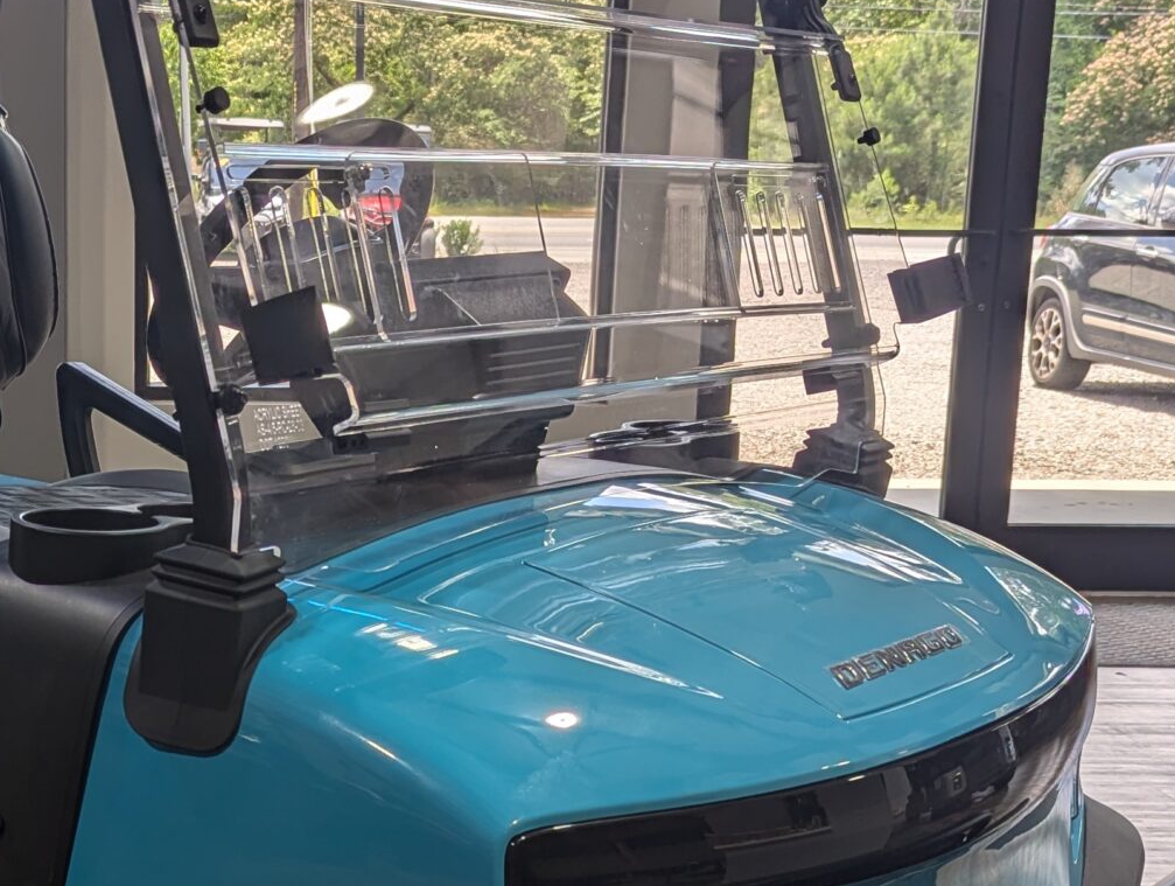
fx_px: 2074
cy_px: 608
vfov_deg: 24.0
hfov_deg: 30.5
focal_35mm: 61
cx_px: 159
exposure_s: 1/297
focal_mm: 6.81
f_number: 1.85
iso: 40
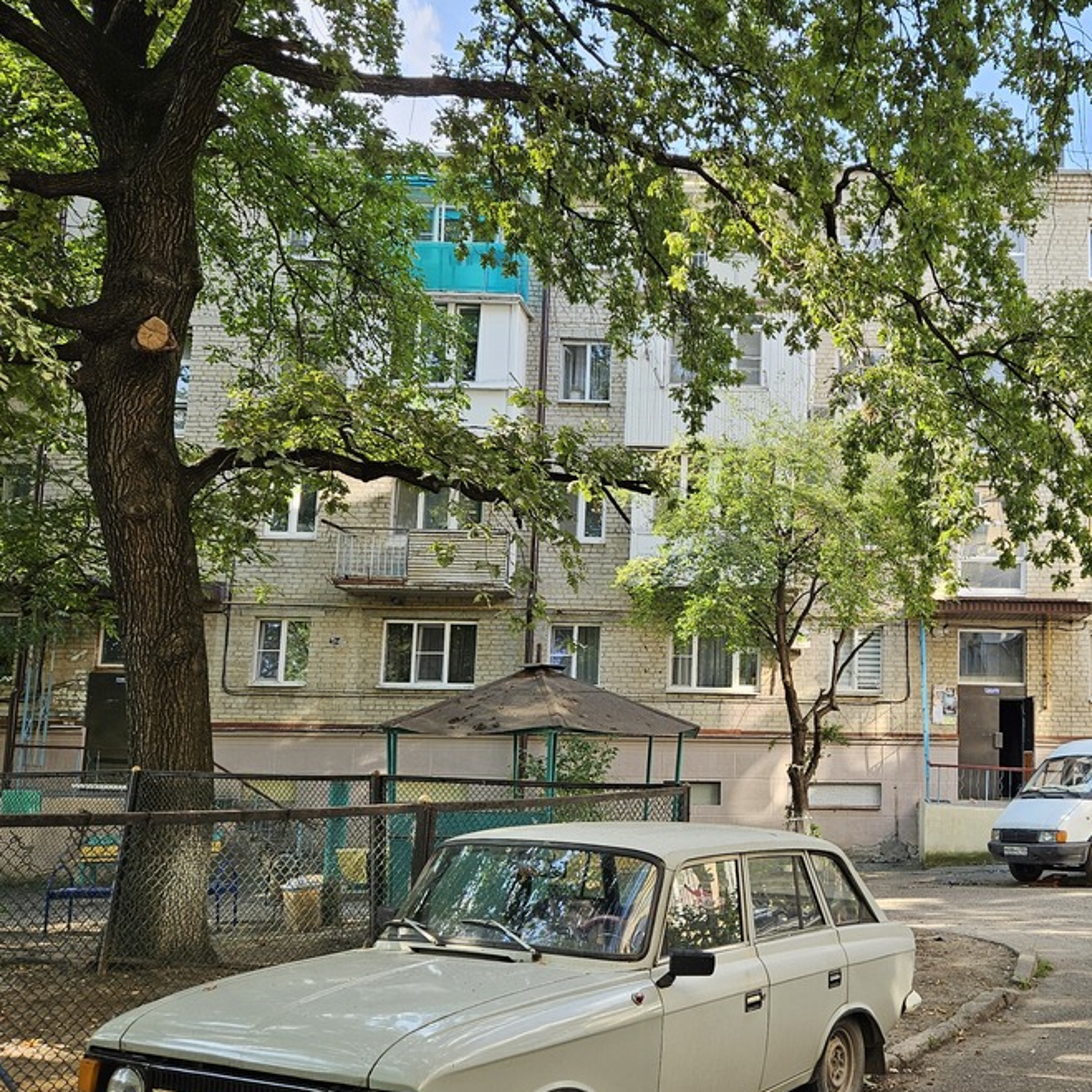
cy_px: 610
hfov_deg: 43.0
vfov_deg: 44.8
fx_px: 1321
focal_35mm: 37
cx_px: 862
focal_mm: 5.4
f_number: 1.8
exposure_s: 1/231
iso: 25
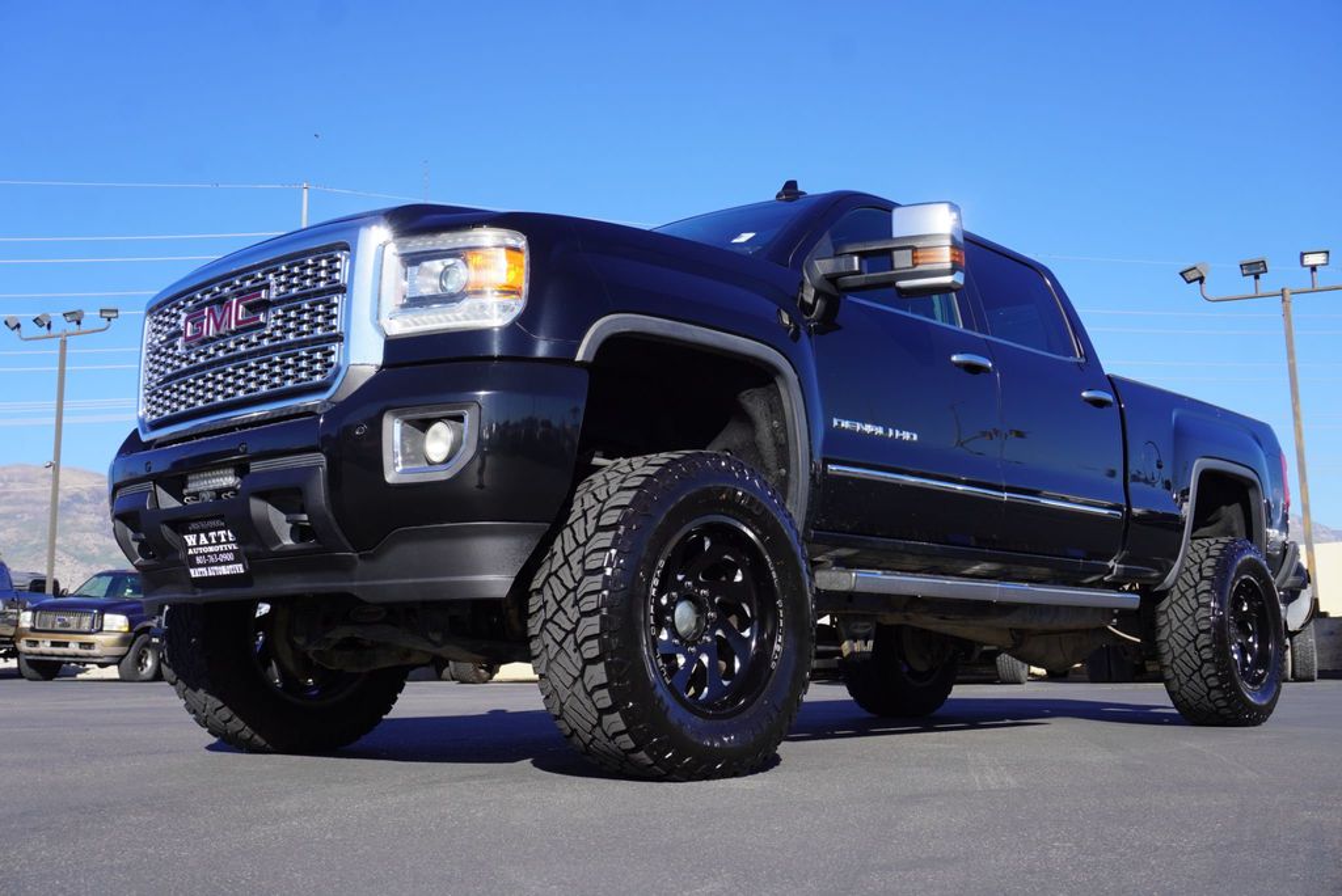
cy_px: 448
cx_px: 671
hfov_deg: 53.1
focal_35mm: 36
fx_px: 1343
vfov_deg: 36.9
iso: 100
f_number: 8
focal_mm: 24
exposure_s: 1/200
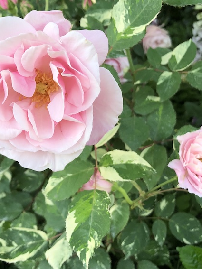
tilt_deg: -22.1
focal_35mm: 42
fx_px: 327
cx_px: 92
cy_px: 118
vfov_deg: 44.7
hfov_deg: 34.3
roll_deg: +3.7
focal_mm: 3.99
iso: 20
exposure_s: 1/378
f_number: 1.8
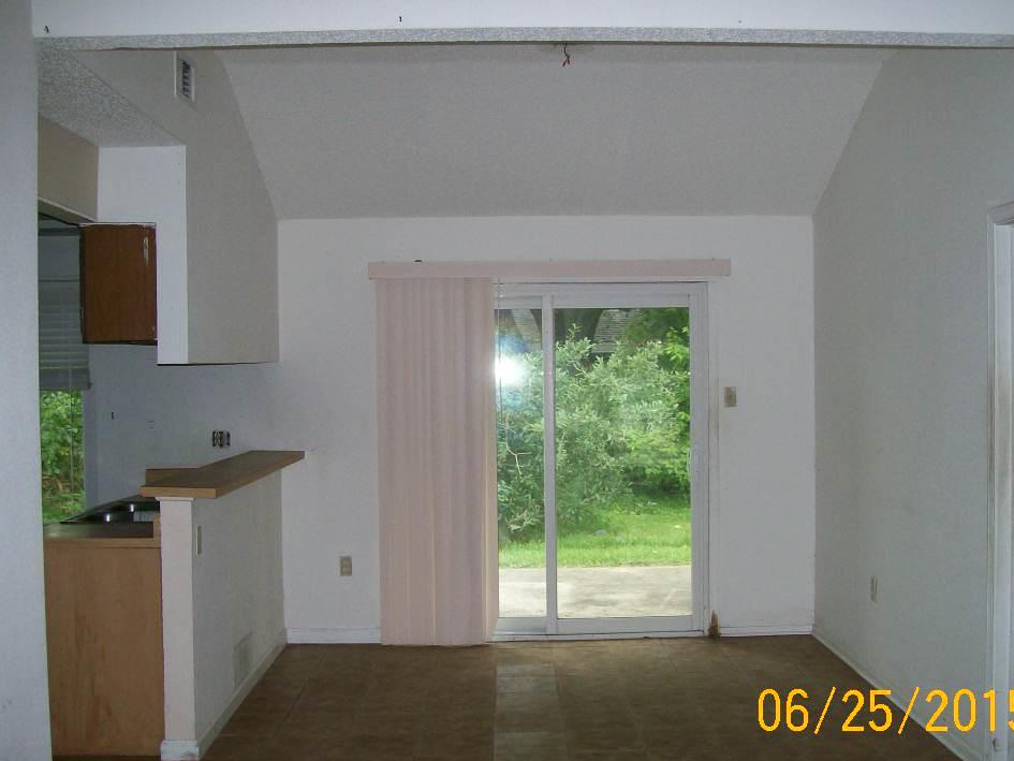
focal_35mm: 39
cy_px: 404
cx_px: 541
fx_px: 1143
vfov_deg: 36.8
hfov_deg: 47.8
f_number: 2.7
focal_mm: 6
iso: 140
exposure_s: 1/64
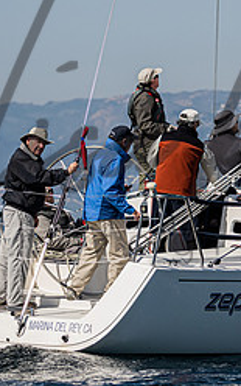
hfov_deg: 3.2
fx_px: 4351
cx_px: 218
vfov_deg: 5.1
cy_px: 113
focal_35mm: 414
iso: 400
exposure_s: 1/6400
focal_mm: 140
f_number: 4.8
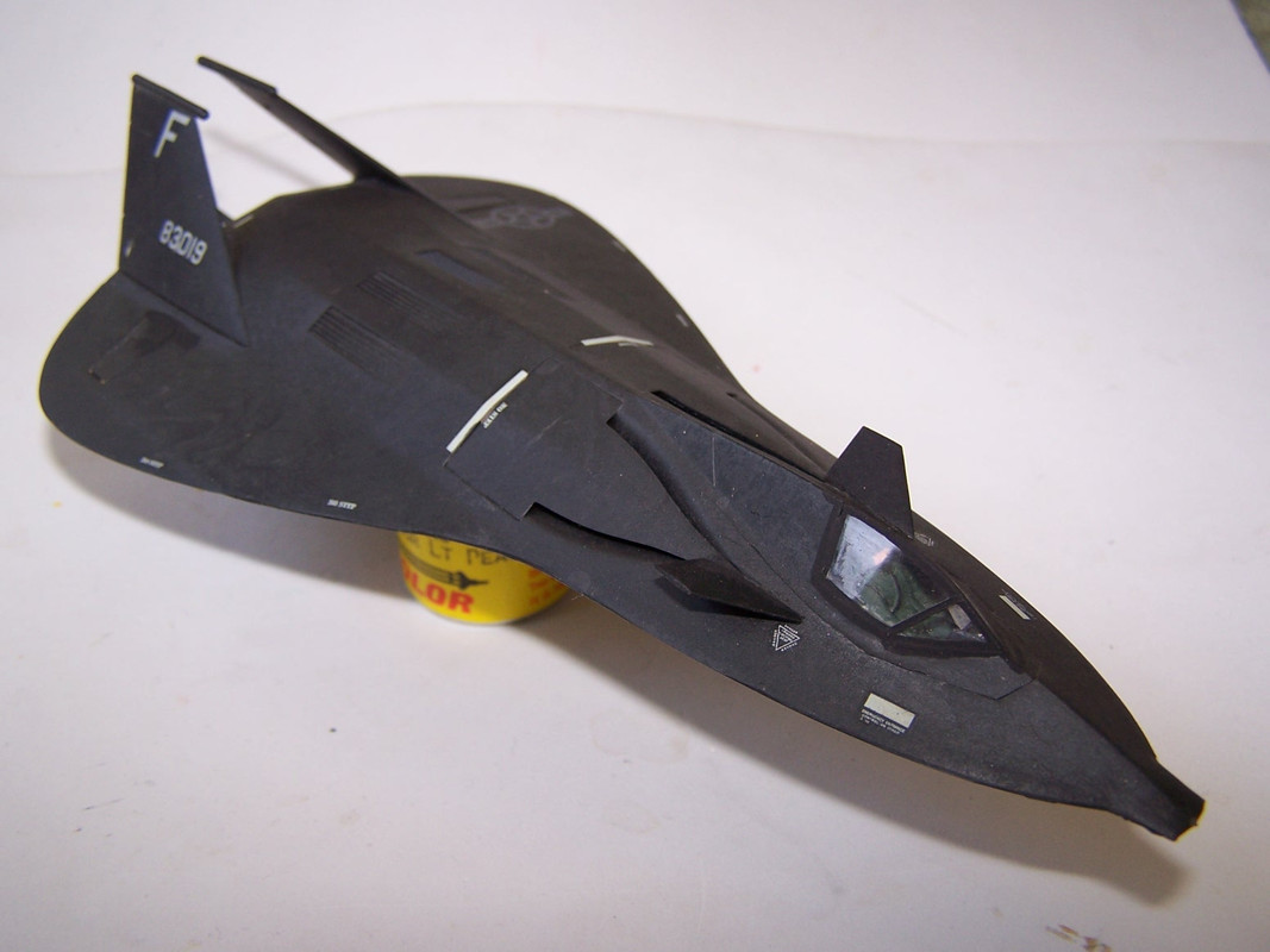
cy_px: 476
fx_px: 1394
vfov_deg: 37.7
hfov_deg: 49.0
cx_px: 635
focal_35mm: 38
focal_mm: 6.3
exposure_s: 1/125
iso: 80
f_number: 2.8
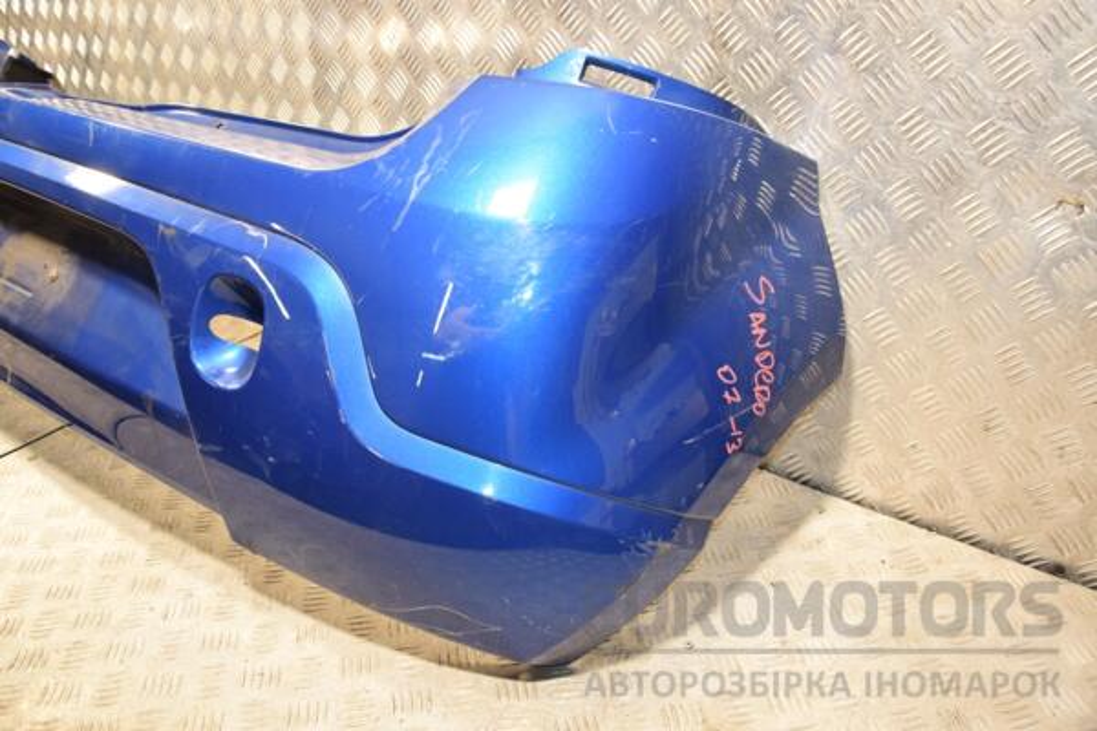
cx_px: 548
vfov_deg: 47.9
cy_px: 366
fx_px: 823
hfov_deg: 67.4
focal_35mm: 27
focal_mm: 18
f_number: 5
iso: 800
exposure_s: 1/160
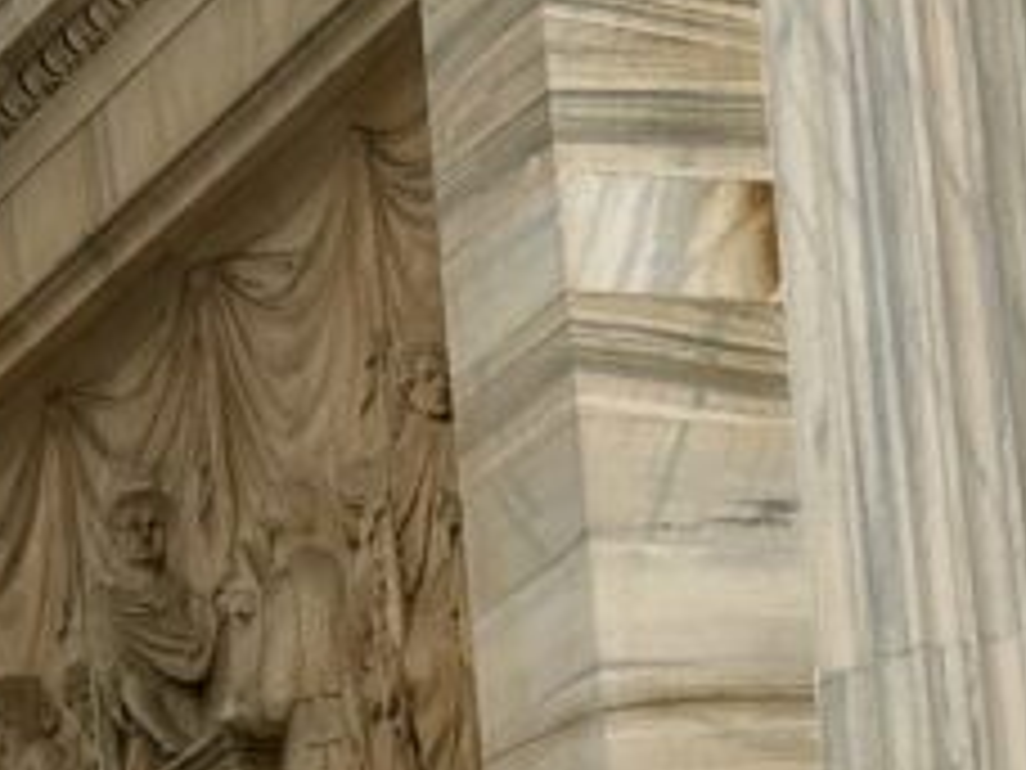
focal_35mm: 274
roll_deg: +1.7
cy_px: 459
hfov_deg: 6.9
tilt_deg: +18.5
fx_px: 8121
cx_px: -1256
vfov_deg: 5.4
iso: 32
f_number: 1.6
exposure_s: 1/1667
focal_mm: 5.96
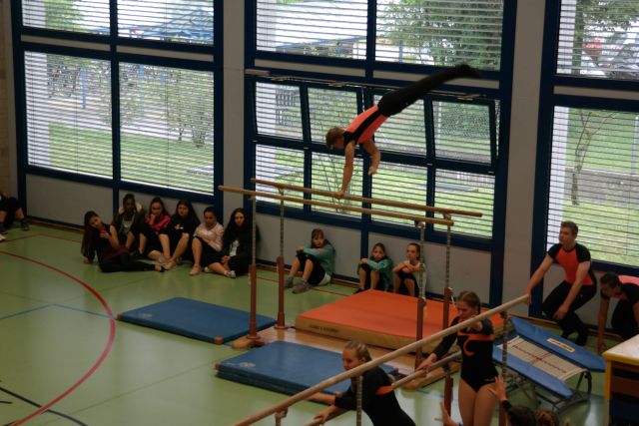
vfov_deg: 16.3
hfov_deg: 24.2
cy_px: 213
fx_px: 1491
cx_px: 320
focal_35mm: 84
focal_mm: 55
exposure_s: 1/80
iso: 1600
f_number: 5.6
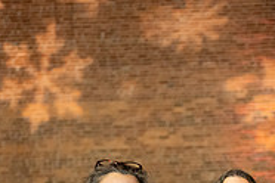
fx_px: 1192
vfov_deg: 8.6
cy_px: 274
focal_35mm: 156
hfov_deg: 12.9
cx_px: 305
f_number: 3.2
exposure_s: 1/250
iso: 2500
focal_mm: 50
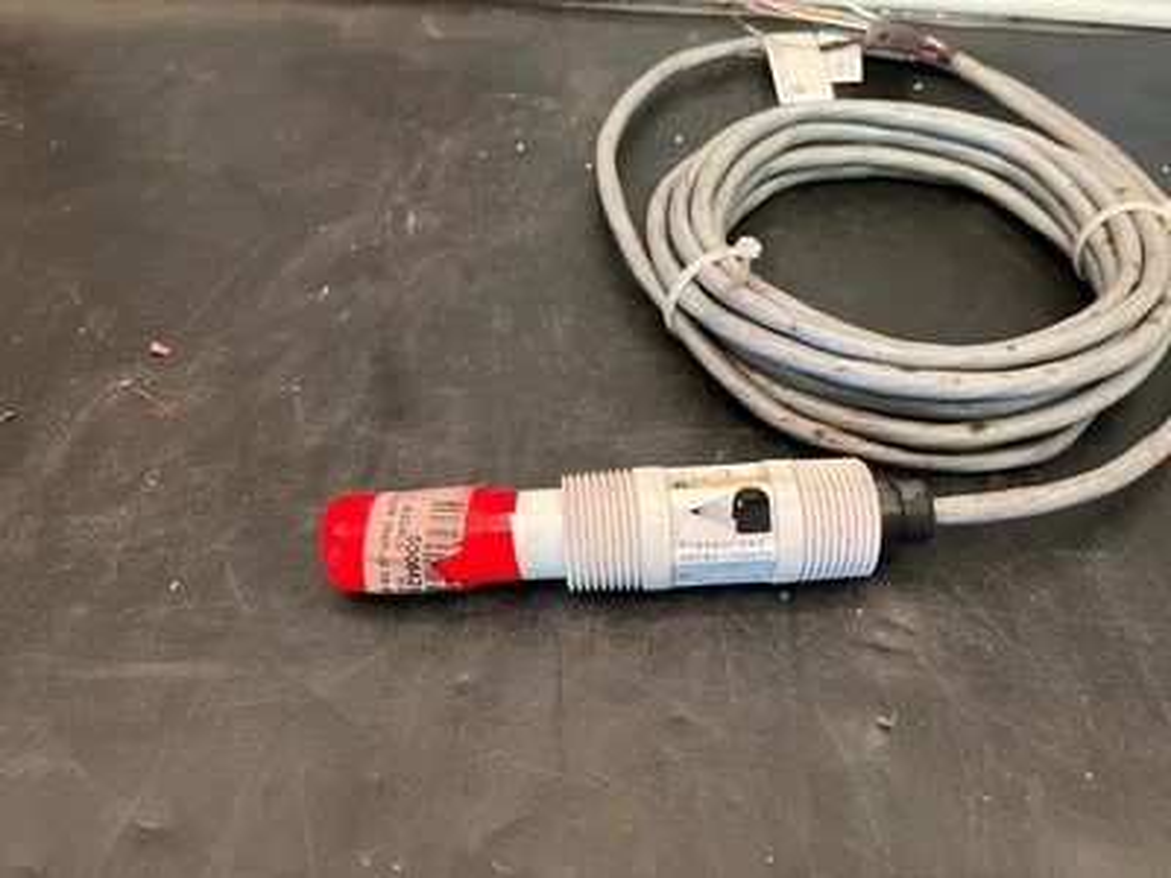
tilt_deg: -51.7
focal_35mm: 26
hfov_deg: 67.3
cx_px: 586
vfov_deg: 53.1
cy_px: 439
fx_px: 880
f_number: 1.6
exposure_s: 1/59
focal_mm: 5.1
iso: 500
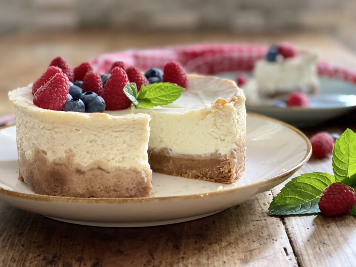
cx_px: 178
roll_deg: -0.3
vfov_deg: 22.9
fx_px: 658
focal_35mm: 64
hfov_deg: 30.3
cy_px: 134
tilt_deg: -14.3
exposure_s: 1/38
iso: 400
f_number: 2.2
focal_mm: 7.5
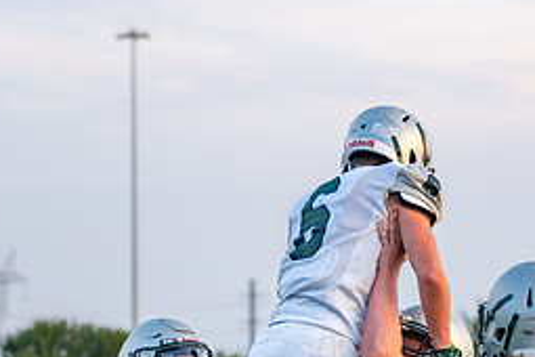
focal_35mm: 220
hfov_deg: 9.3
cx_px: 385
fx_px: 3269
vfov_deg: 6.2
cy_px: 431
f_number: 2.8
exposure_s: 1/1000
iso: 640
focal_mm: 76
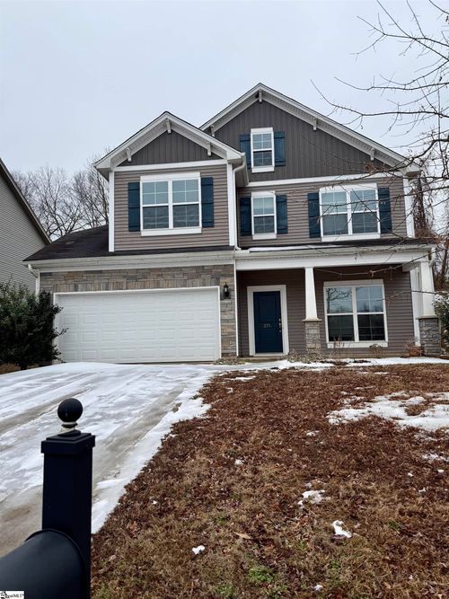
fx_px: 415
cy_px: 300
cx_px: 224
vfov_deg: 71.6
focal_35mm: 24
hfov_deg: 56.8
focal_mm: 6.76
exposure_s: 1/1156
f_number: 1.78
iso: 80
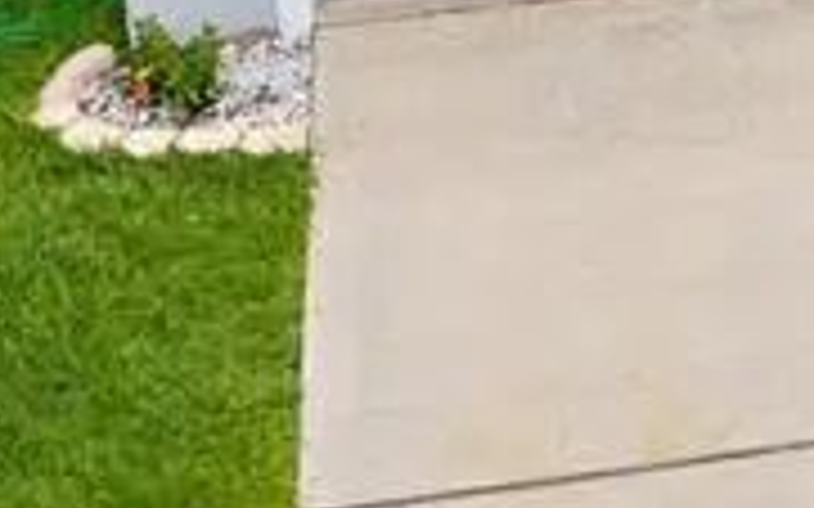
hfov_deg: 13.6
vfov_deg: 8.3
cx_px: 1264
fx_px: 3194
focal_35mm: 144
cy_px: -710
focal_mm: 8.67
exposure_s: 1/3000
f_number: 1.8
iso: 210
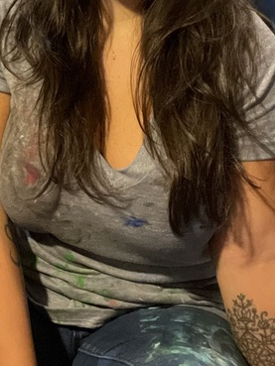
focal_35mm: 65
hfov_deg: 22.1
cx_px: 32
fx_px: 688
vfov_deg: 28.9
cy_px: 53
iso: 640
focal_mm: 2.71
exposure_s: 1/24
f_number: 2.2
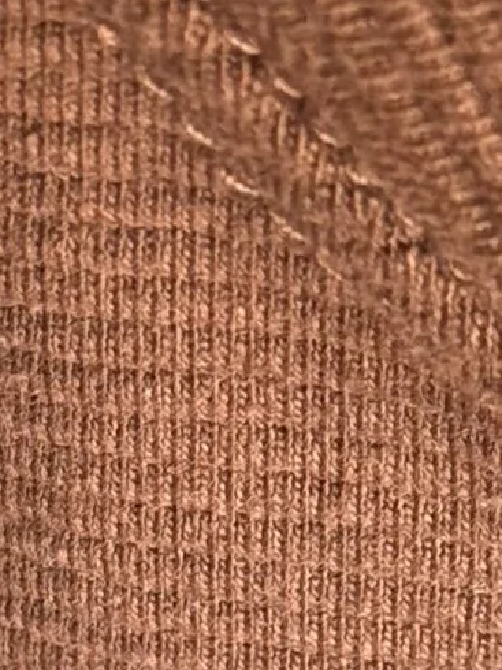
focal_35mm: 251
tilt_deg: -53.2
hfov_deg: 5.8
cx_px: -410
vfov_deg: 7.8
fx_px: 4858
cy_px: 737
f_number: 1.78
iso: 160
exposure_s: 1/60
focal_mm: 6.76
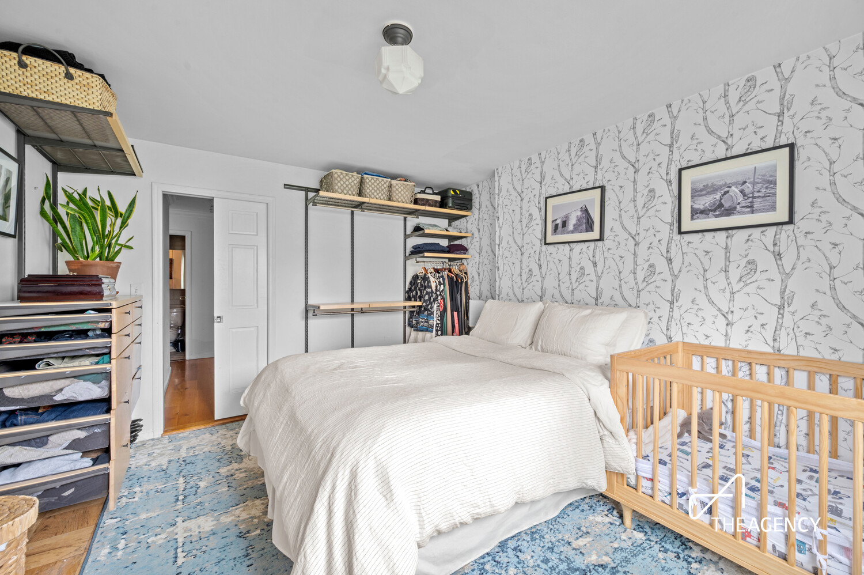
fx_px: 336
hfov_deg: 104.3
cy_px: 288
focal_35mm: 14
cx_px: 432
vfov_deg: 81.1
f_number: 11
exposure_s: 2.5
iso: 200
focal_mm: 14
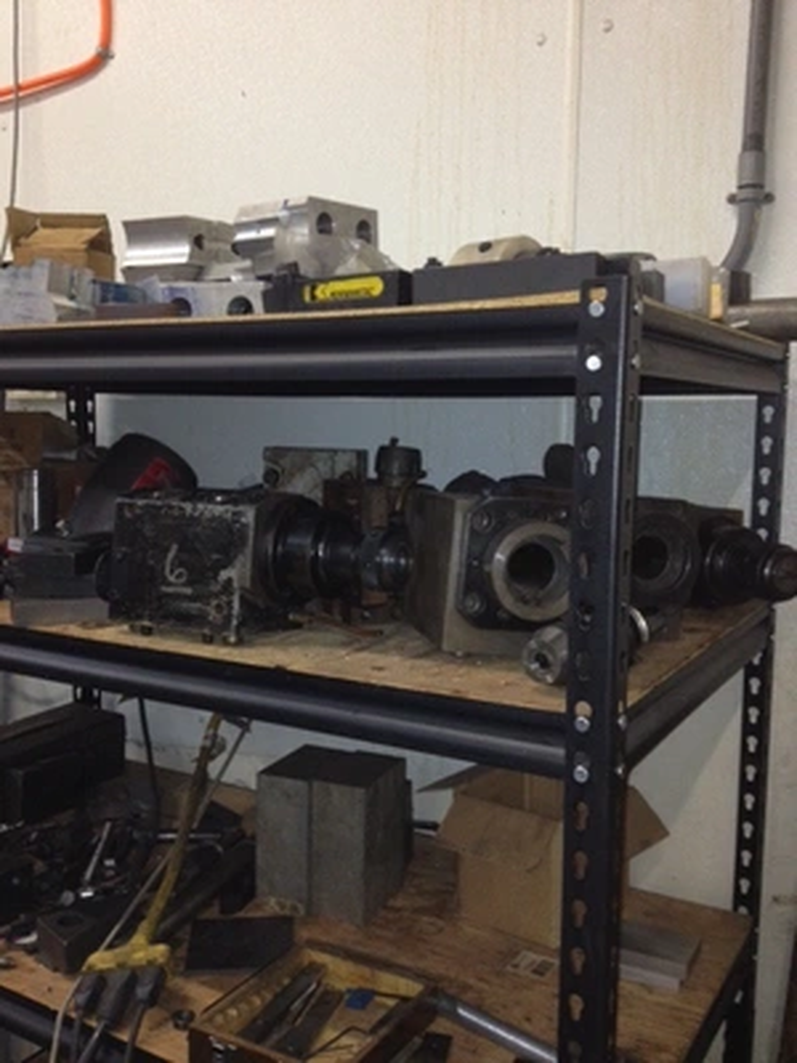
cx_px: 398
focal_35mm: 35
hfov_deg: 40.7
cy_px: 532
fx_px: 1074
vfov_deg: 52.6
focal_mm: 4.28
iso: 250
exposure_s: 1/20
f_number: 2.4
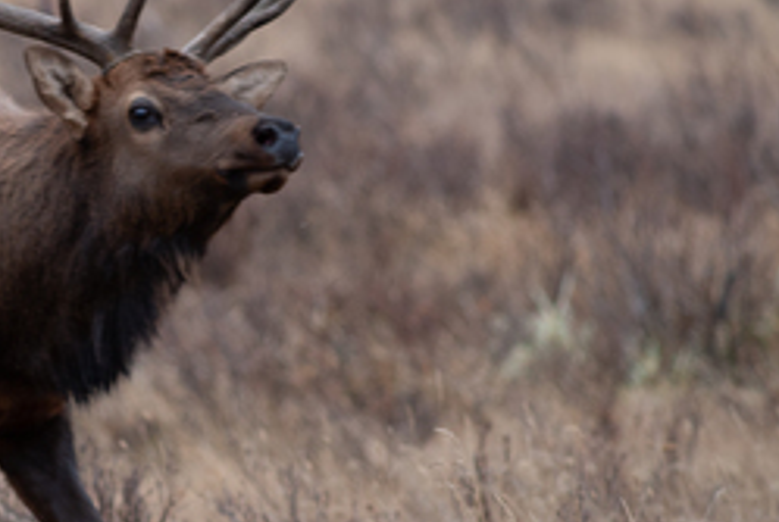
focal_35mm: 449
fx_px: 9733
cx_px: 66
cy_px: 175
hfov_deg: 4.6
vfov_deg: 3.1
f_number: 3.2
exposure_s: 1/50
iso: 400
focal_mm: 200
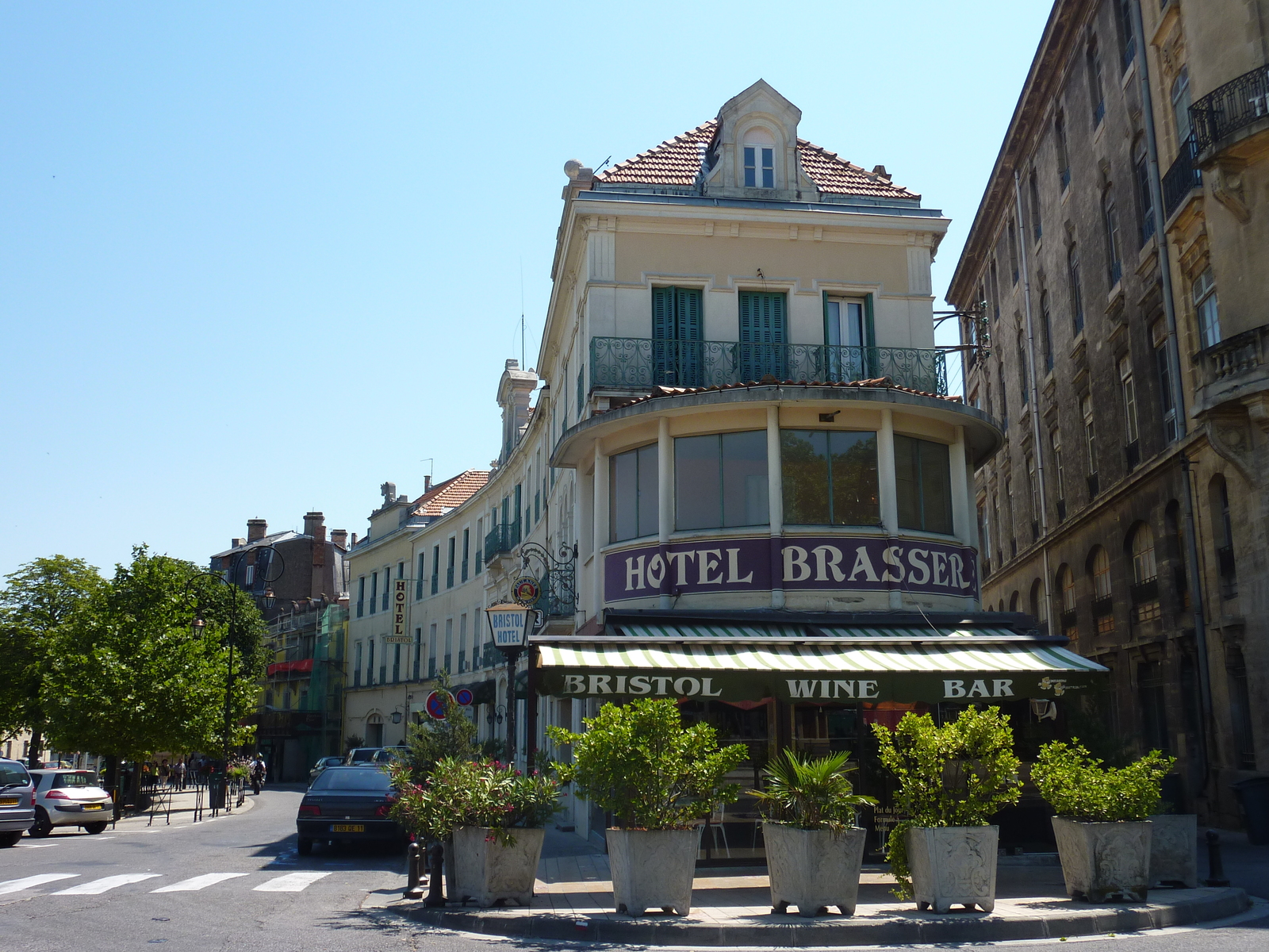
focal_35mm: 32
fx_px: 1173
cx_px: 634
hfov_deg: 56.8
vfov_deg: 44.2
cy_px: 476
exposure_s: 1/500
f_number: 4.5
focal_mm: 5.3
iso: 80
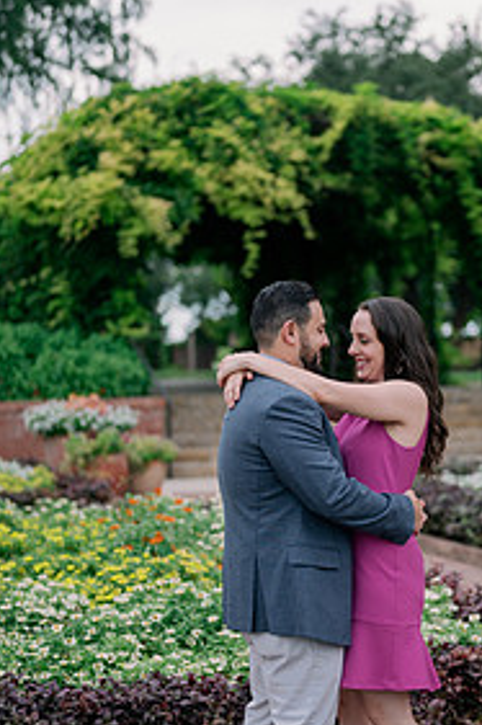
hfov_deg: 16.9
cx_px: 378
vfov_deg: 25.4
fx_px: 1609
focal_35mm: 80
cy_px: 387
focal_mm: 50
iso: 160
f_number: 2
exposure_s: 1/1000
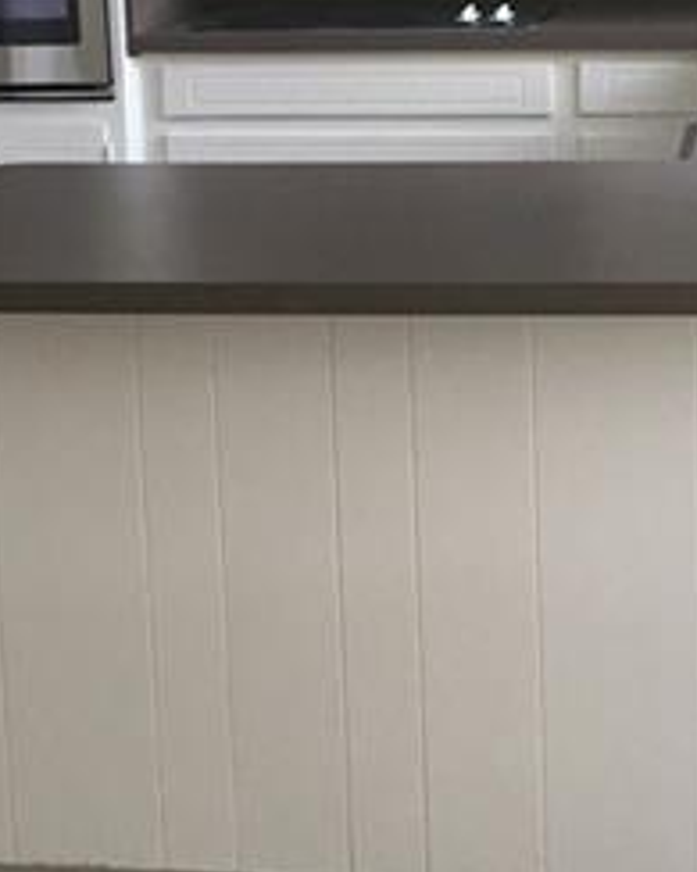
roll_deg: +1.2
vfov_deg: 21.2
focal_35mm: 89
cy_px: 164
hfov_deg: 17.3
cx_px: 375
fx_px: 2296
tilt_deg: -11.0
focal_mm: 4.15
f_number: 2.2
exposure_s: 1/30
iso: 32
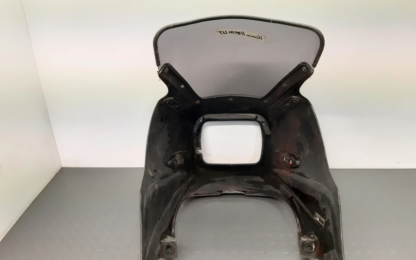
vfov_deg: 43.1
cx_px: 208
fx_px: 329
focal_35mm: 29
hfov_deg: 64.6
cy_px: 121
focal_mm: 3.93
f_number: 1.7
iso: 500
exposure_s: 1/50
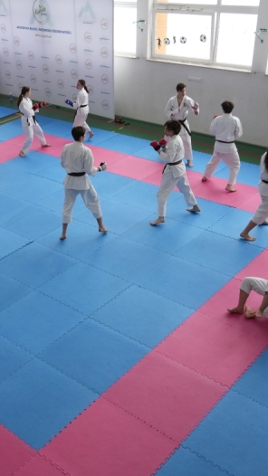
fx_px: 543
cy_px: 238
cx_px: 32
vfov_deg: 47.4
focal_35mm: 43
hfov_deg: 26.9
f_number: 4
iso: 3200
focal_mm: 27
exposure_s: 1/400
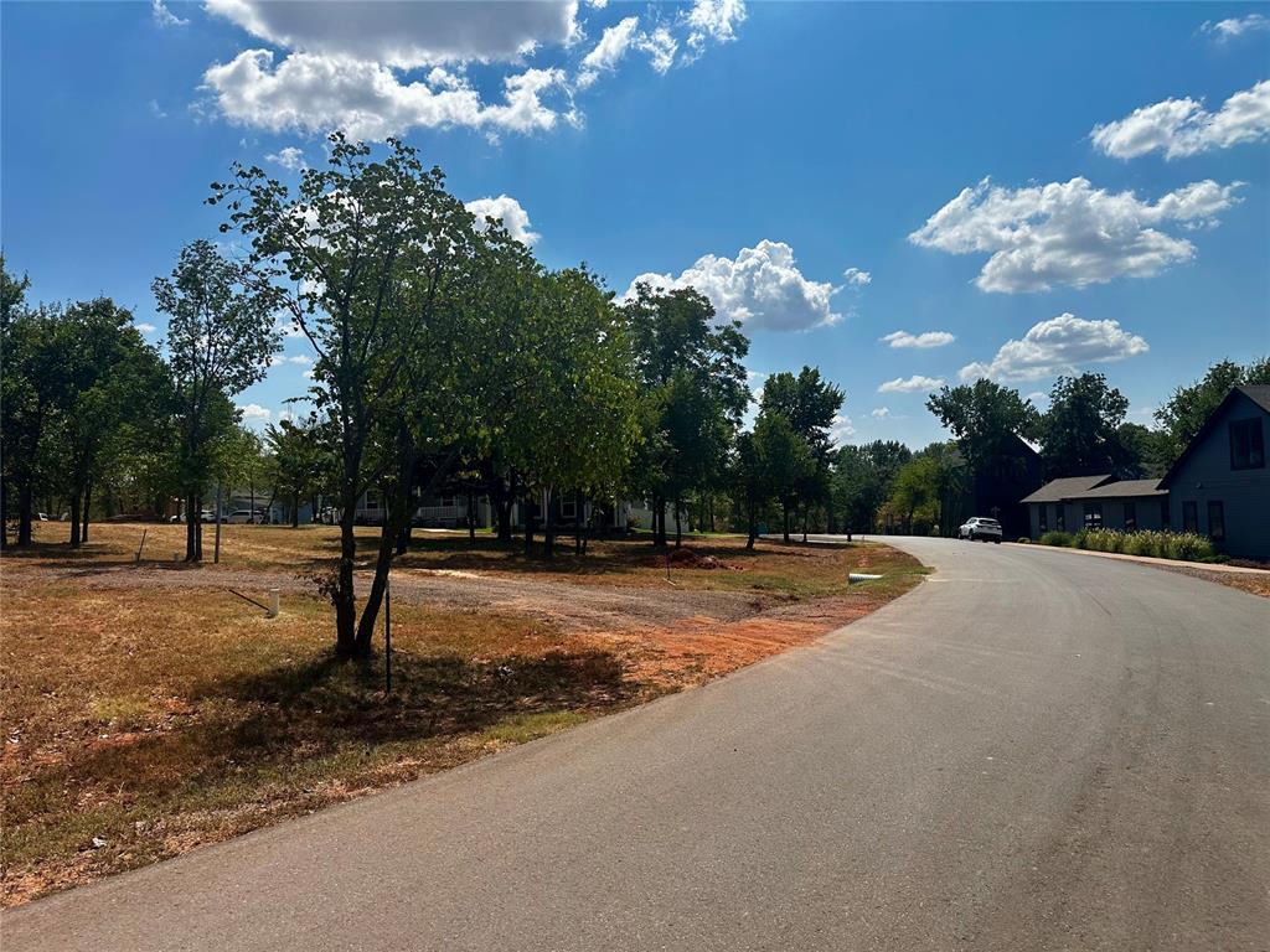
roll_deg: +2.0
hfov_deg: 71.6
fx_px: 881
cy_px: 476
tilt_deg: +4.0
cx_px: 635
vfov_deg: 56.8
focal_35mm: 24
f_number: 1.78
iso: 80
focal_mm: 6.86
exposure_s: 1/8929
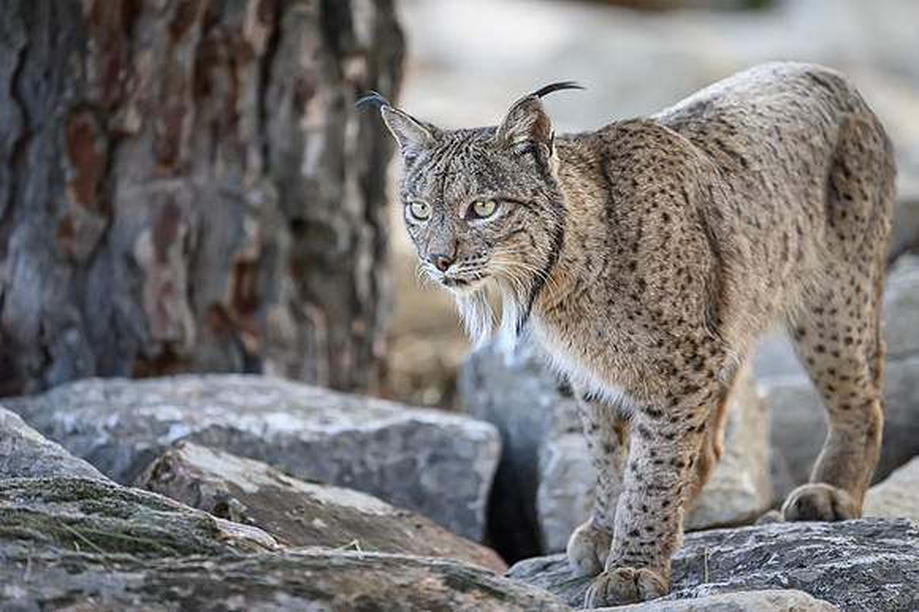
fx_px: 14287
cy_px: 306
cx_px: 460
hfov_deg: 3.7
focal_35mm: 560
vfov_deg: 2.5
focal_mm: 560
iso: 1600
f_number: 4
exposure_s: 1/2000
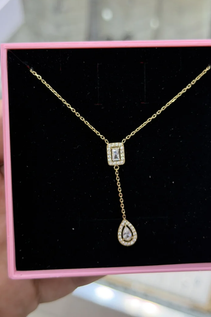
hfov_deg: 26.5
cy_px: 158
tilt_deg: -43.3
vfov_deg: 38.9
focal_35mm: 51
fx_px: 448
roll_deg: +3.2
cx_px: 119
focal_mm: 6.76
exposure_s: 1/173
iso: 64
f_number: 1.78
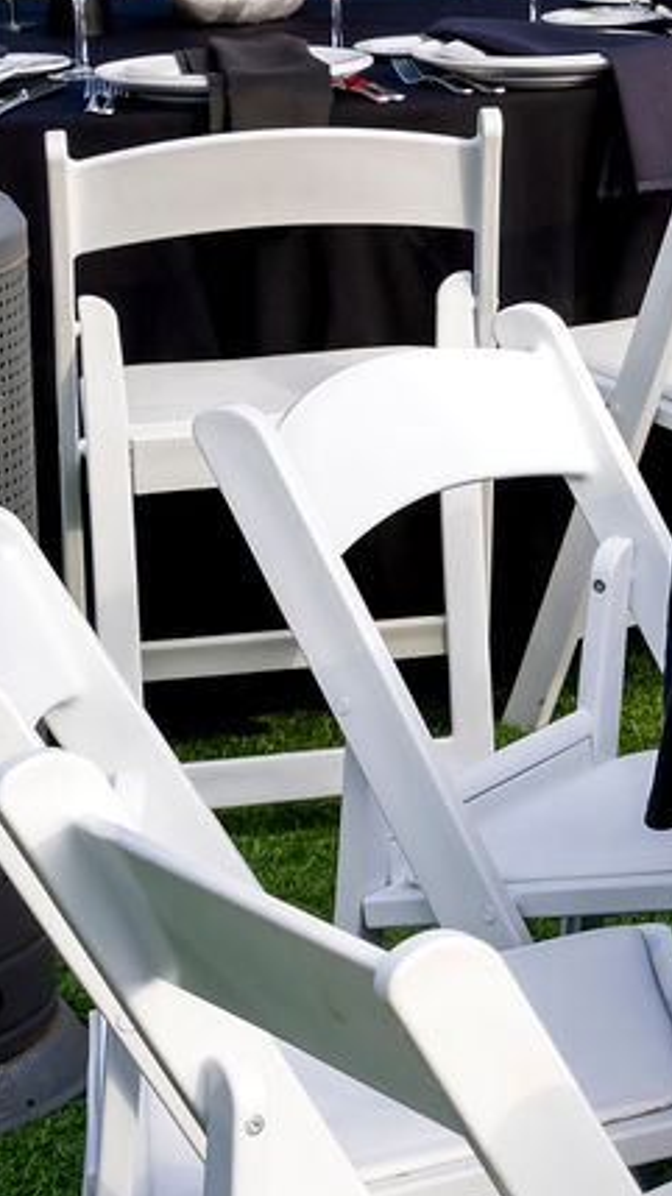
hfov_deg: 7.5
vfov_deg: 14.4
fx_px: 4661
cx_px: 1845
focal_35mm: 147
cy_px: -16
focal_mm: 35
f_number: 6.3
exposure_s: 1/320
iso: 200
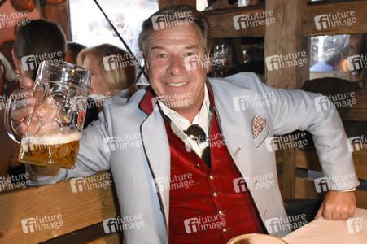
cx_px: 184
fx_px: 413
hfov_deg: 48.0
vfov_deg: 33.0
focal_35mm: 40
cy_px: 122
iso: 5000
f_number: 6.3
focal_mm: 27
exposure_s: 1/60
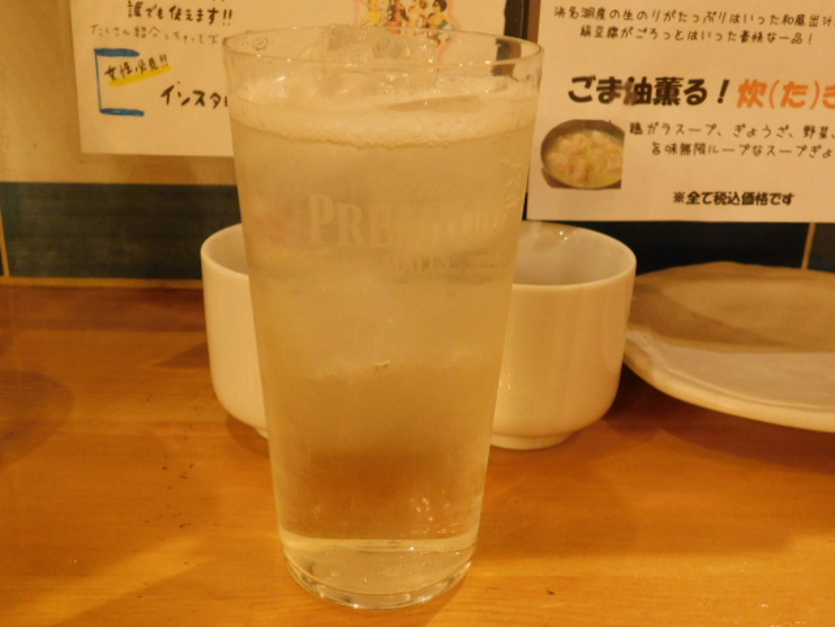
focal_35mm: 40
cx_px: 418
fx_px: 965
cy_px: 314
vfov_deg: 36.0
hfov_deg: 46.8
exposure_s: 1/15
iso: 400
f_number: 3.6
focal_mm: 7.1
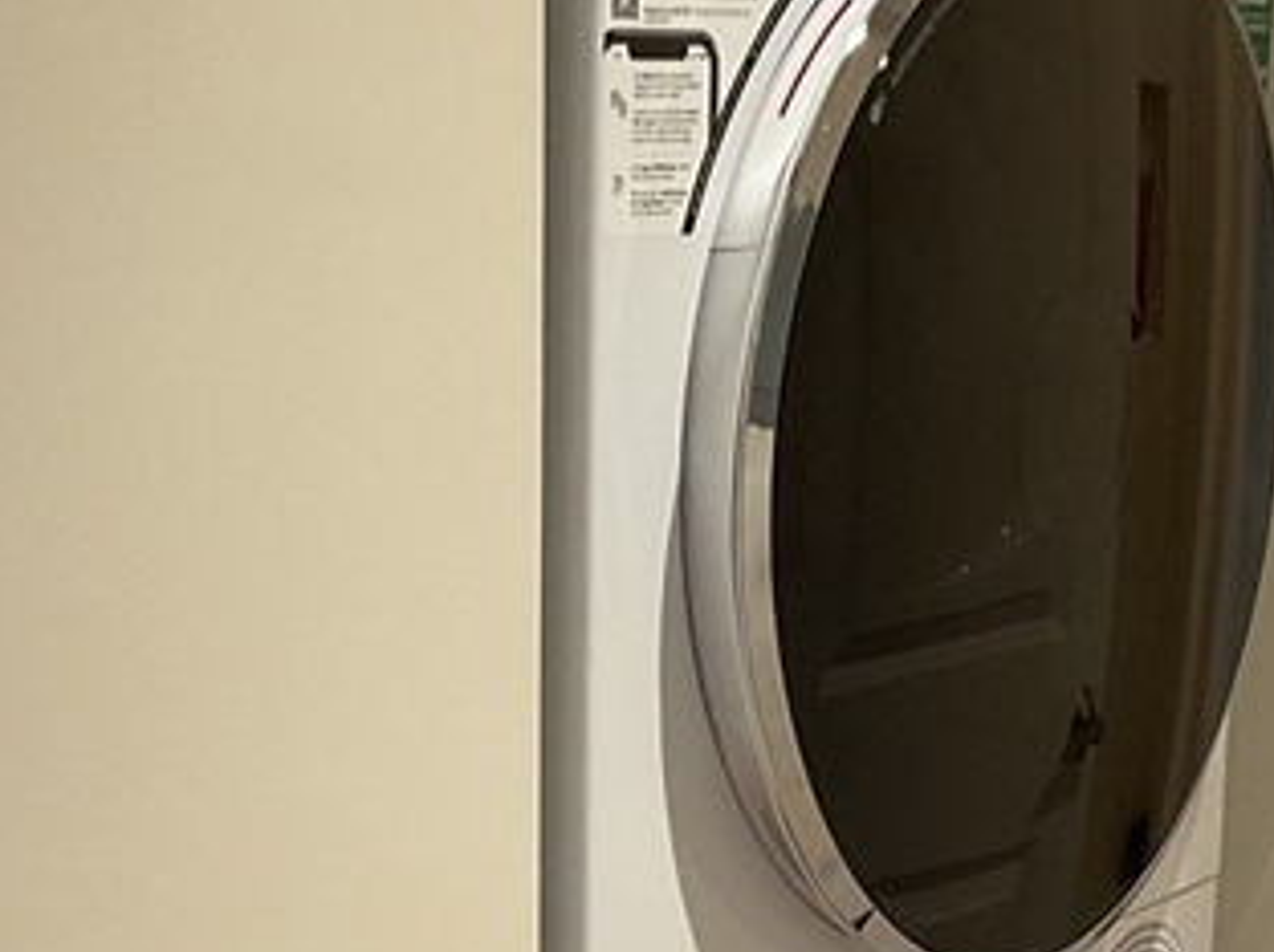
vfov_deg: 15.1
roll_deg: +0.1
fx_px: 3492
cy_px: 1070
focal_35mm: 95
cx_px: 415
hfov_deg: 20.6
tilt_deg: -16.3
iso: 64
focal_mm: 3
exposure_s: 1/60
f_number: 1.8
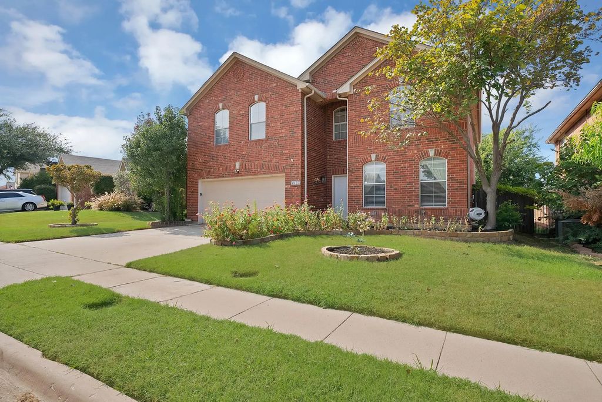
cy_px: 201
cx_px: 301
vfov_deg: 67.5
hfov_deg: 90.0
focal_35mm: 18
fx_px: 301
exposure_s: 1/320
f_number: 9
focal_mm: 18
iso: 640
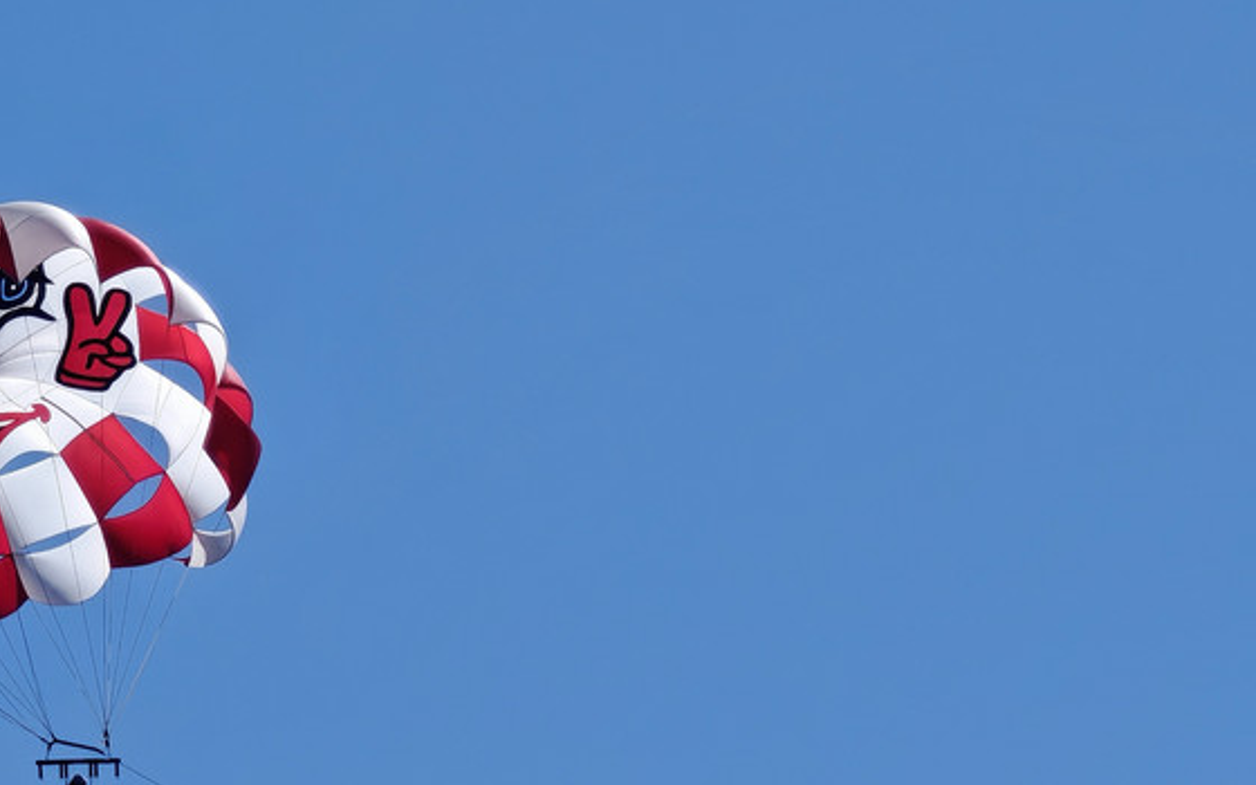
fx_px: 19922
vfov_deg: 2.3
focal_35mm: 582
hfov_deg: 3.6
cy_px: 731
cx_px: 335
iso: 50
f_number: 2.6
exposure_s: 1/520
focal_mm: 15.38
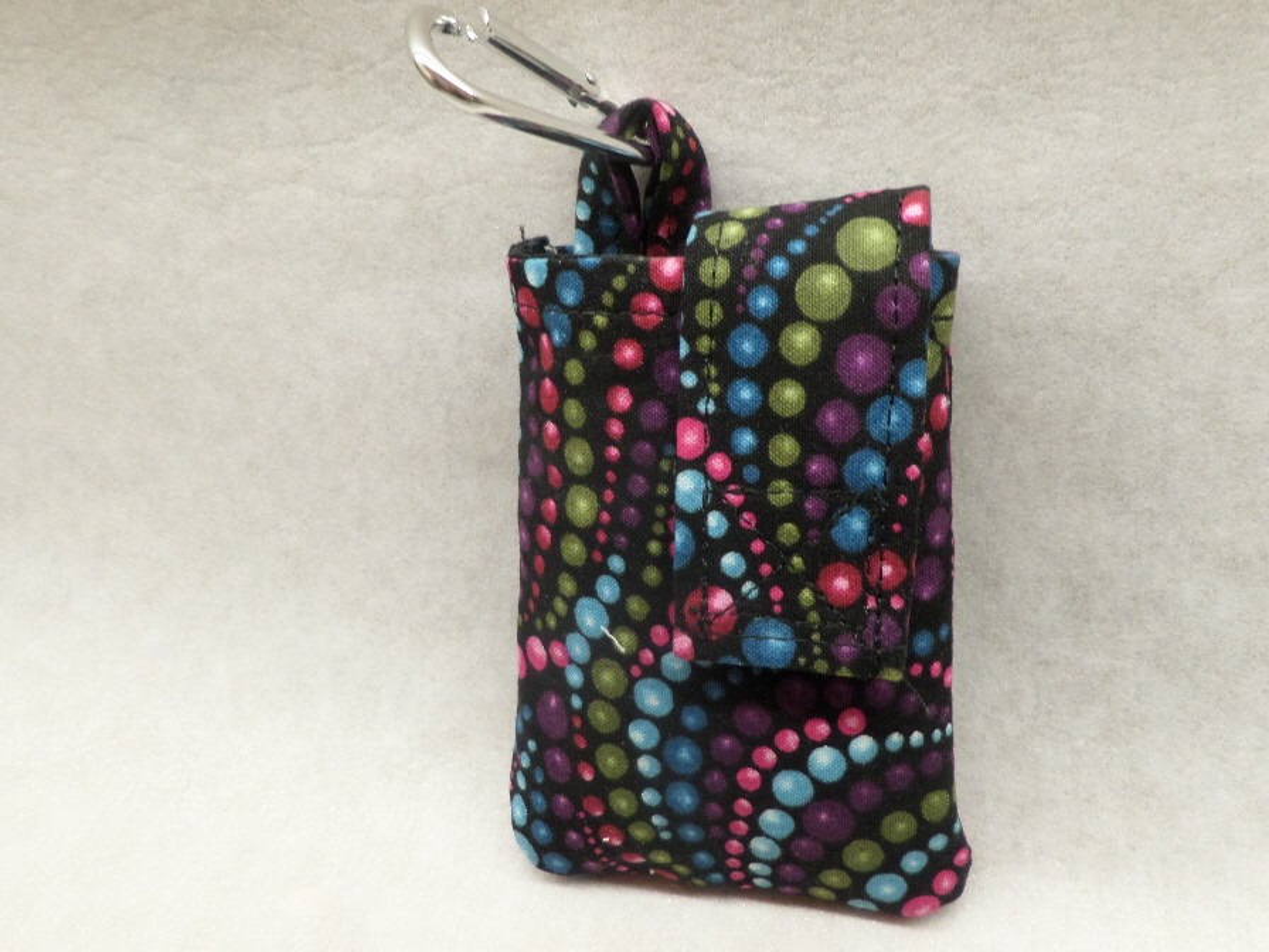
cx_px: 634
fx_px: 880
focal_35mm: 24
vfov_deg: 56.8
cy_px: 476
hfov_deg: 71.6
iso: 200
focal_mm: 4.3
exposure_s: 1/30
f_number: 3.1
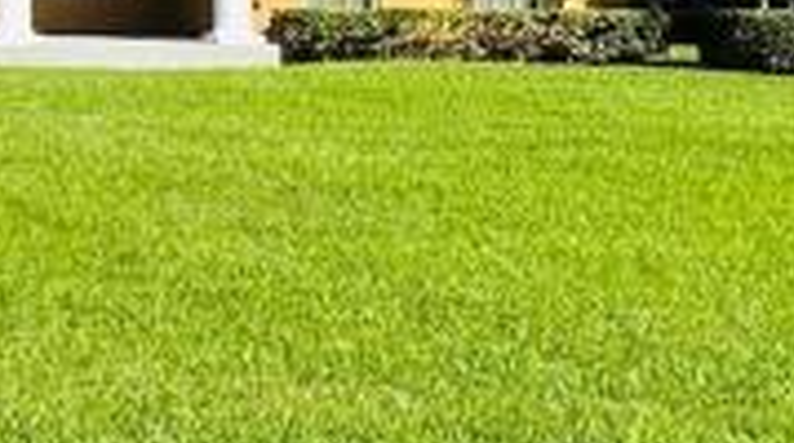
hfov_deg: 23.0
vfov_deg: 13.8
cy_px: -204
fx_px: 1724
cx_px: -248
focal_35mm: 82
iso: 50
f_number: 2.2
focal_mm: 2.22
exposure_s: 1/2681
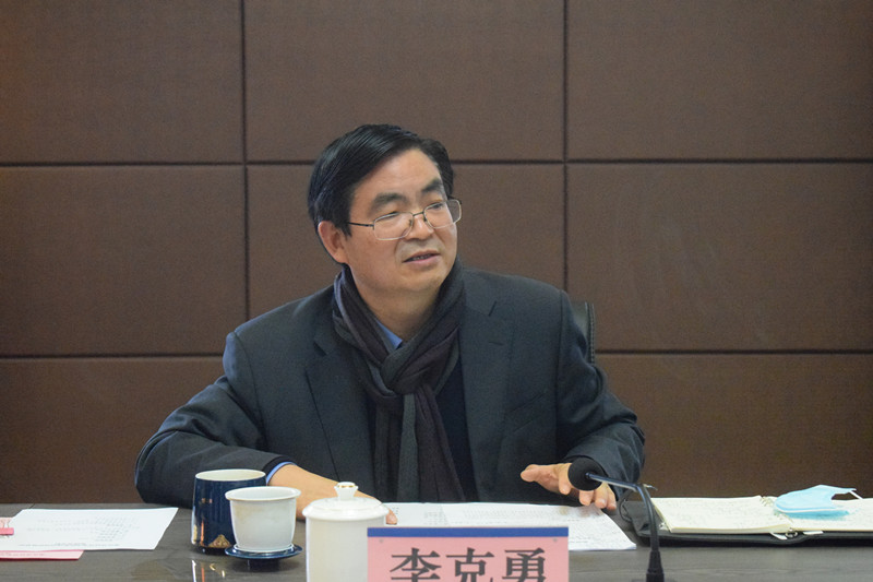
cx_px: 436
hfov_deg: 24.6
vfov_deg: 16.5
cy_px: 291
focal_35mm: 82
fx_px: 2000
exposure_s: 1/125
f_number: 5.6
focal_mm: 55
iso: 10000
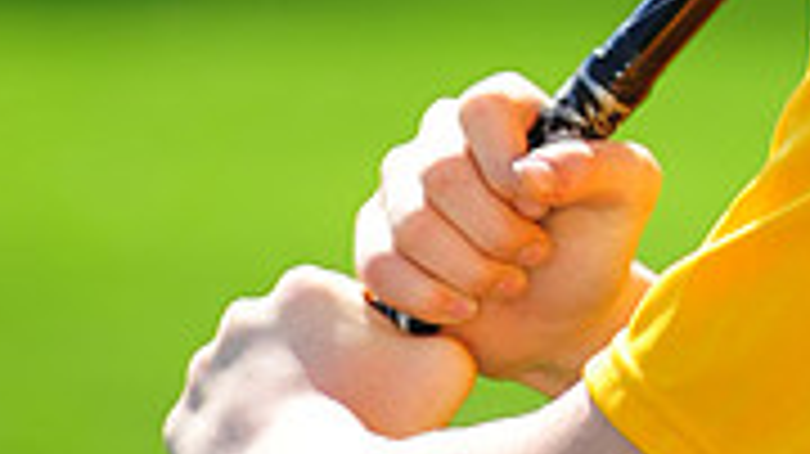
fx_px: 14489
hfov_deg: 3.2
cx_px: 832
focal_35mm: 675
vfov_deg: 1.8
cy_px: -427
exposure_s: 1/800
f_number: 4.5
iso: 200
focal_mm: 200
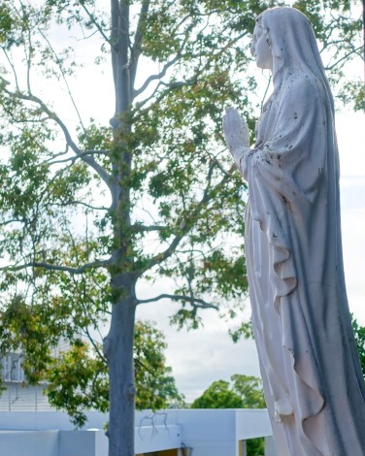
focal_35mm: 92
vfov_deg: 20.7
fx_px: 1242
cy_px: 304
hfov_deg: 16.7
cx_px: 201
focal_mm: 23.53
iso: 125
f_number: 4
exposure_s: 1/800
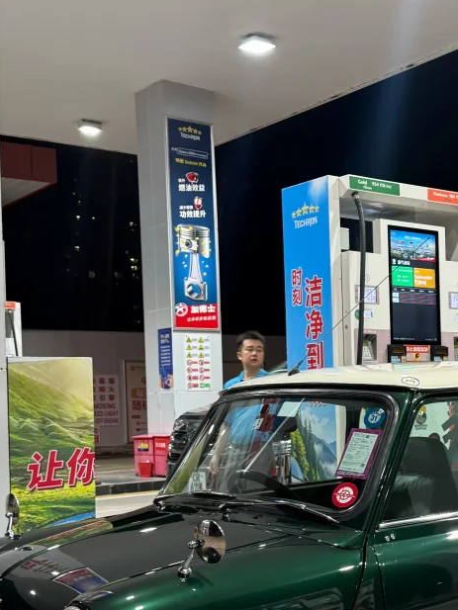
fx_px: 988
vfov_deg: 34.1
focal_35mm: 56
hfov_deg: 25.4
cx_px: 399
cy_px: 388
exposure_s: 1/50
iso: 160
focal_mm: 6.76
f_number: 1.78
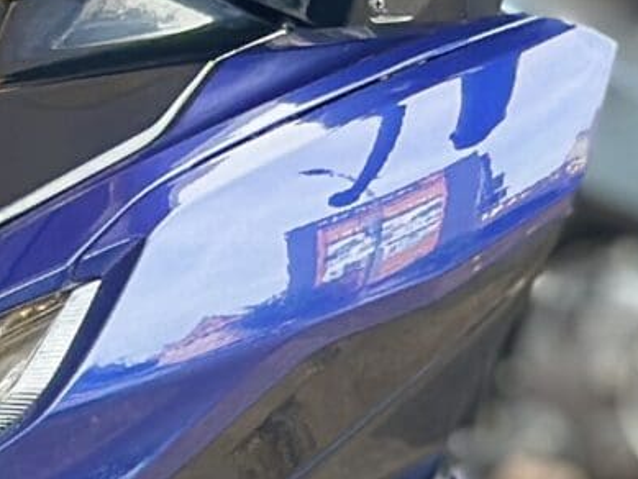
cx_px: 574
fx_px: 5826
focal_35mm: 316
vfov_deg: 4.7
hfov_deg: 6.3
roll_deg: +0.2
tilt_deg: -14.4
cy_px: 874
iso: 125
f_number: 1.78
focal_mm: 6.86
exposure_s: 1/140
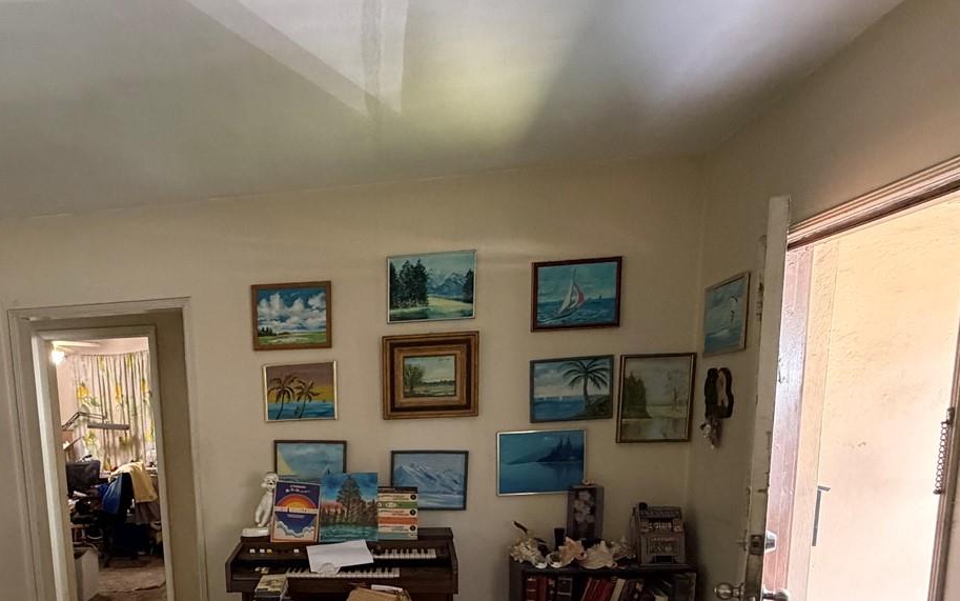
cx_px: 275
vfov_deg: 44.4
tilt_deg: -9.2
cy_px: 513
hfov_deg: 67.2
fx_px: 680
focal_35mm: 26
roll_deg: +3.2
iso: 500
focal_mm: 2.22
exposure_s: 1/60
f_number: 2.2
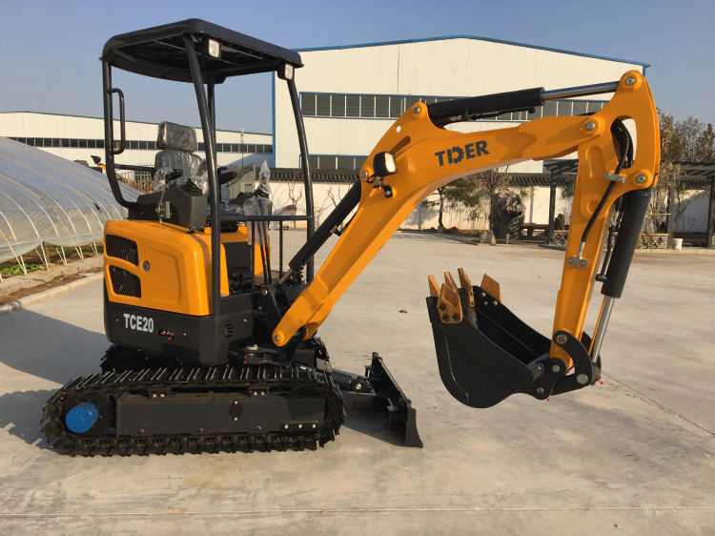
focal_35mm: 29
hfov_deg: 61.7
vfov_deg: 48.2
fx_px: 599
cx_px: 358
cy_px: 268
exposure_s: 1/1451
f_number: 2.2
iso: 25
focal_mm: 4.15
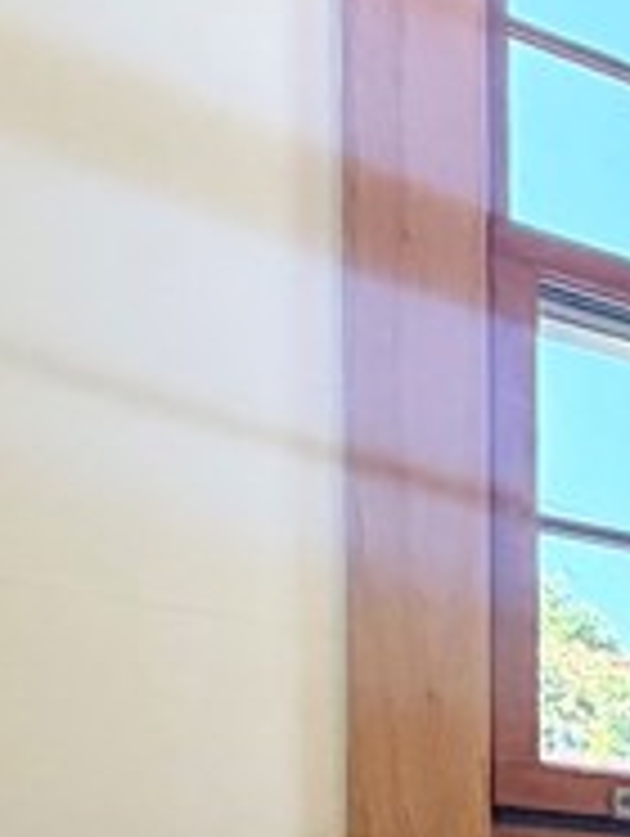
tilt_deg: -2.4
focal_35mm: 77
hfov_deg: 14.2
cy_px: 1166
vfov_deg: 22.0
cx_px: 1436
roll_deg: -2.3
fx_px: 1864
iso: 125
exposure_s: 1/120
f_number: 2.2
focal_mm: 2.22
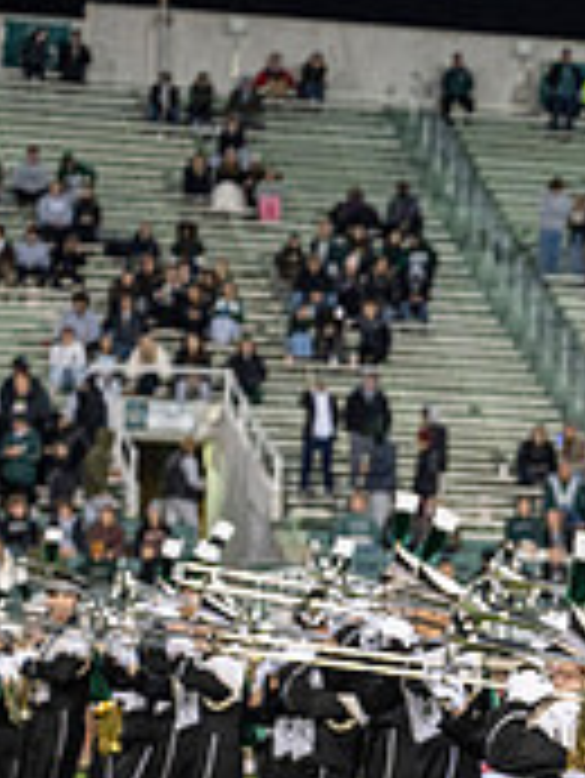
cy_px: 830
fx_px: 5086
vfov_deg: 8.7
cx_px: 1030
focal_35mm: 226
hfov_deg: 6.4
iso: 1250
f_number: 3.2
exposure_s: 1/500
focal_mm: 70
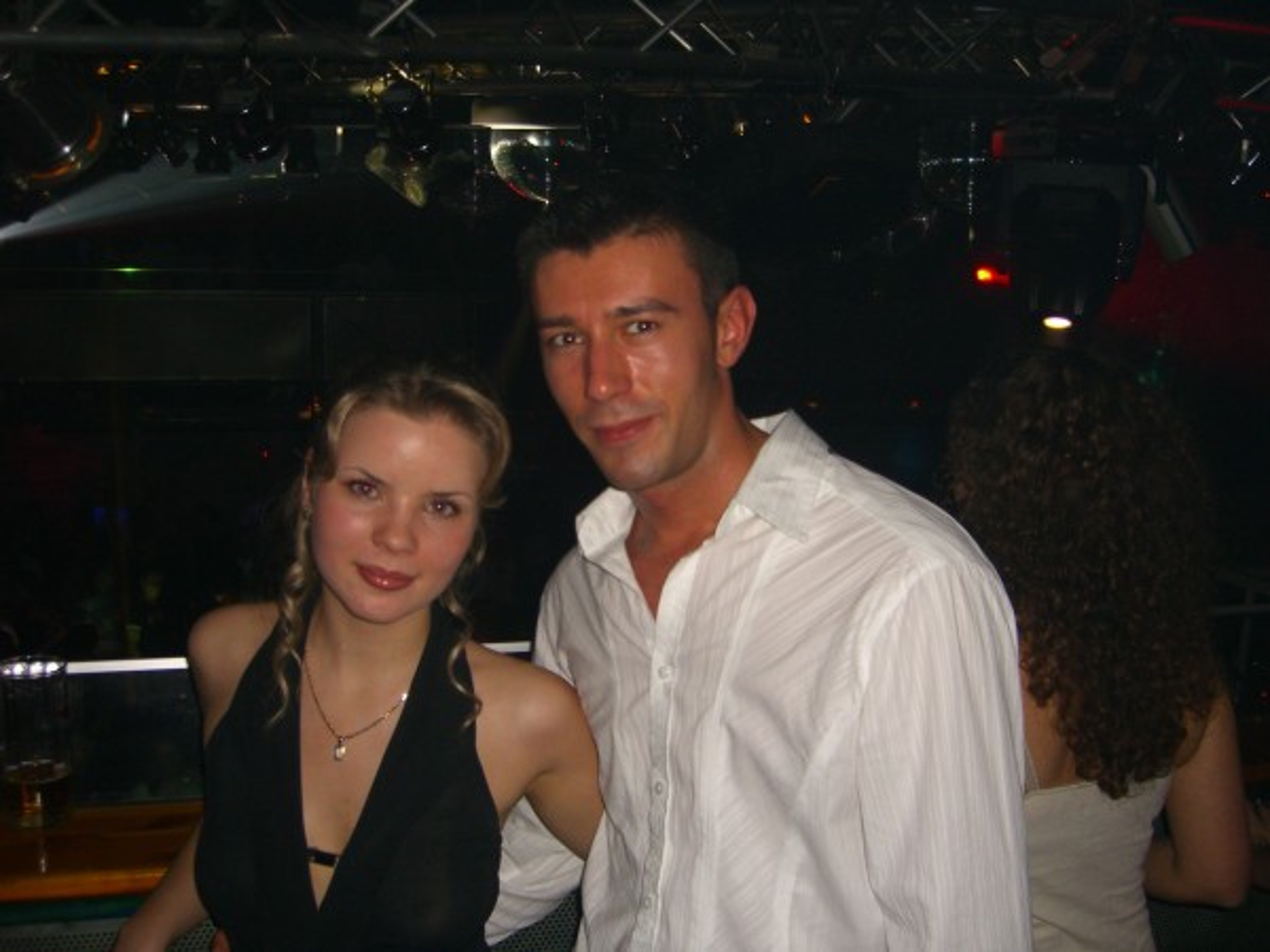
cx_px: 635
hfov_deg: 49.0
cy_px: 476
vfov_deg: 37.7
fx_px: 1394
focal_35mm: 38
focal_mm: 7.9
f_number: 2.8
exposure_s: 1/60
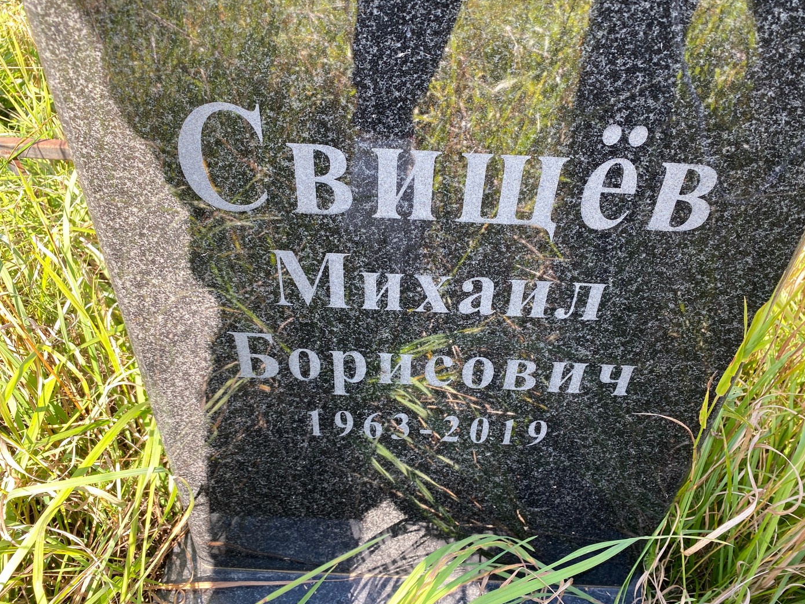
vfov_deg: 51.3
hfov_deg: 65.3
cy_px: 307
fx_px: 628
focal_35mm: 27
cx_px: 417
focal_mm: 4.25
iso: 32
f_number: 1.8
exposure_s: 1/129
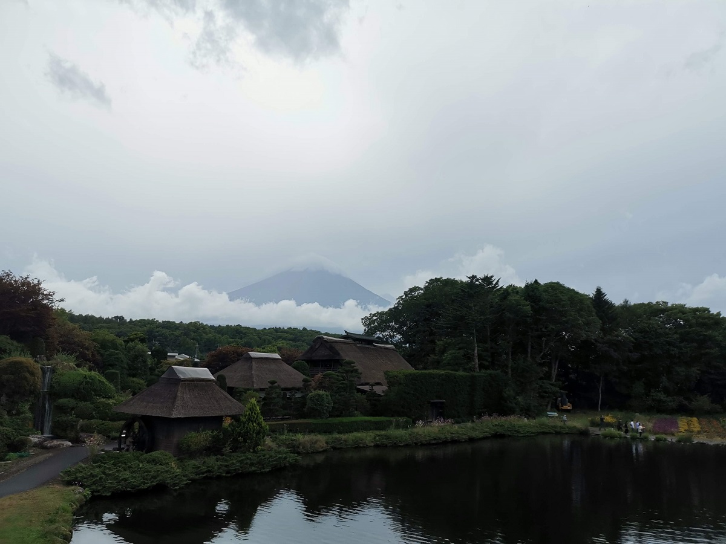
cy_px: 272
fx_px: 566
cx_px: 363
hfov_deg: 65.3
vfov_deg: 51.4
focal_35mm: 27
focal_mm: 5.58
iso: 50
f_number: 1.8
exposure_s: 1/2941
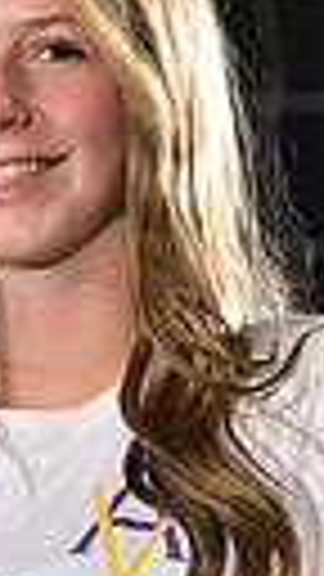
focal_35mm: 947
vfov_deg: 2.3
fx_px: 14464
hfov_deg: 1.3
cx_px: 88
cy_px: 648
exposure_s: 1/200
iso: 1250
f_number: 5
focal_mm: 200
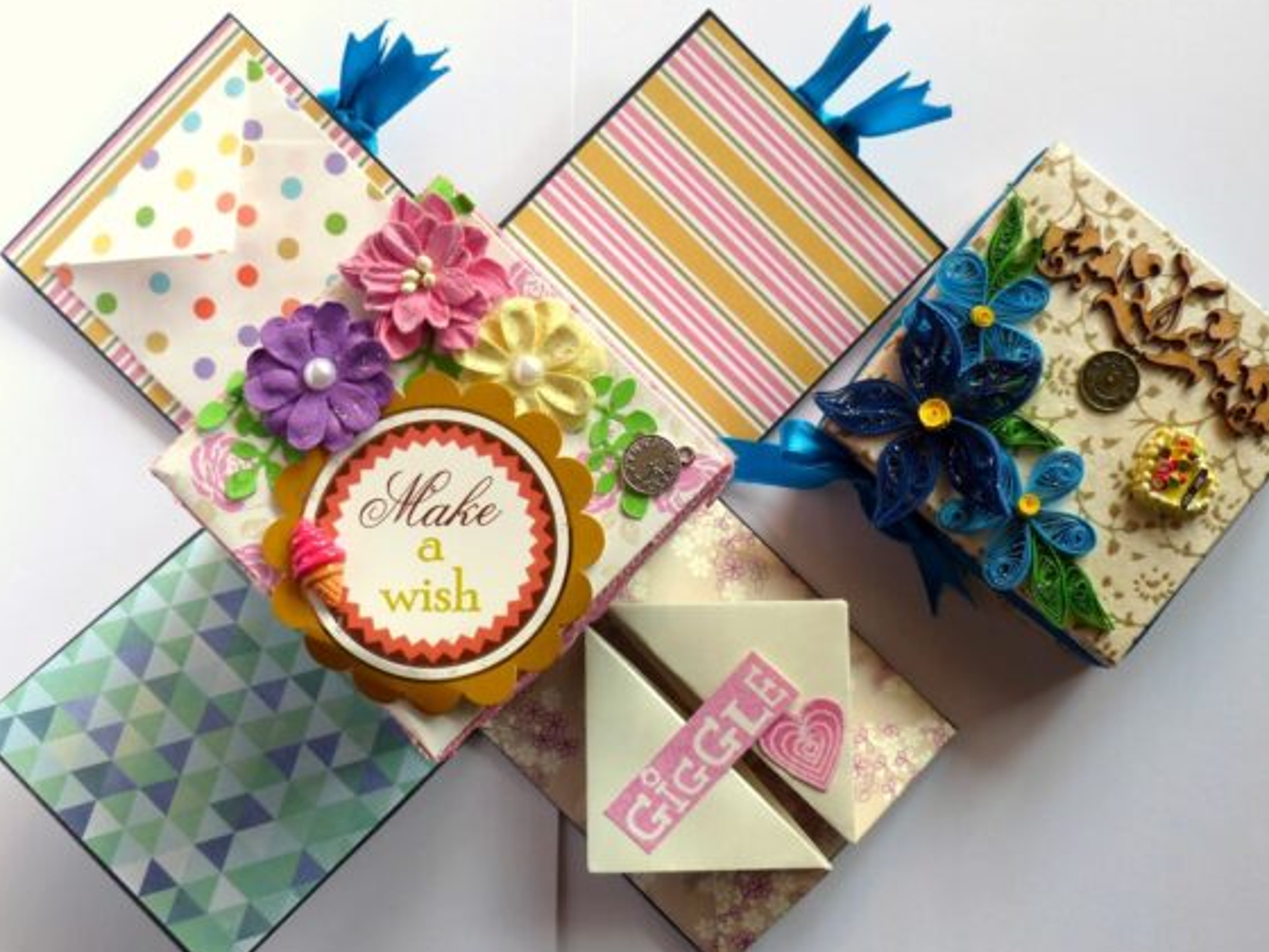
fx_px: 1650
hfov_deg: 42.1
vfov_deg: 32.2
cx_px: 671
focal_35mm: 45
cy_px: 458
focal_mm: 7.6
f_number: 2.8
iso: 100
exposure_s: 1/80
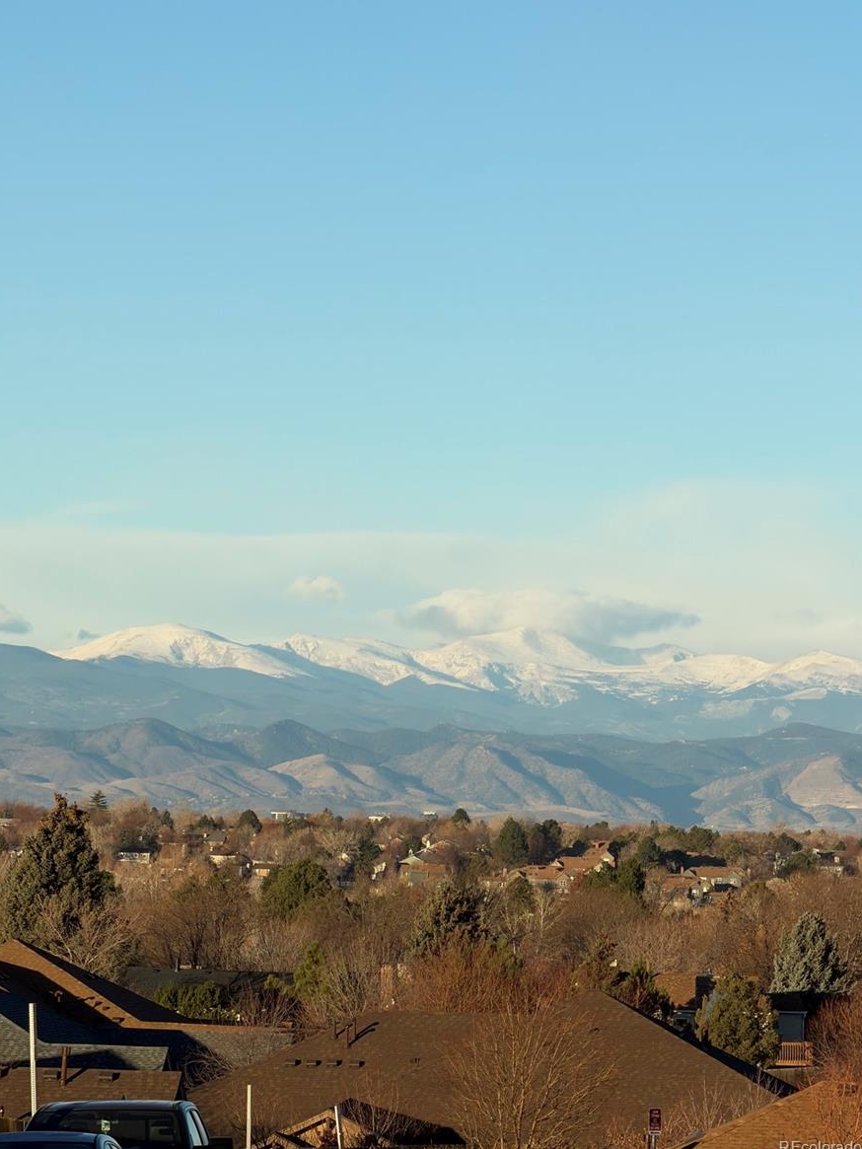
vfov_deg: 9.6
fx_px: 6838
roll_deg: -1.7
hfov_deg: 7.2
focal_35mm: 206
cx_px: 423
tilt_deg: +2.5
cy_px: 568
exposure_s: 1/631
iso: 20
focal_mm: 16.89
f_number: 2.8
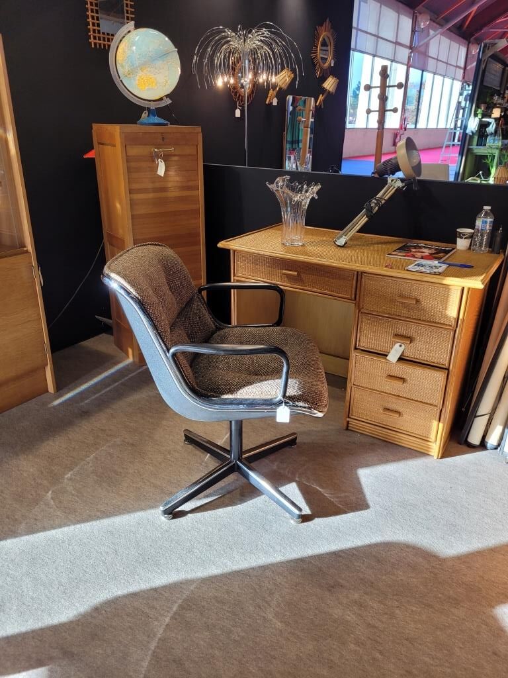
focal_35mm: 26
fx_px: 509
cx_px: 254
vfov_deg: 67.3
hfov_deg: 53.1
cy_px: 339
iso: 64
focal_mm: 5.4
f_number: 1.8
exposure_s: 1/100
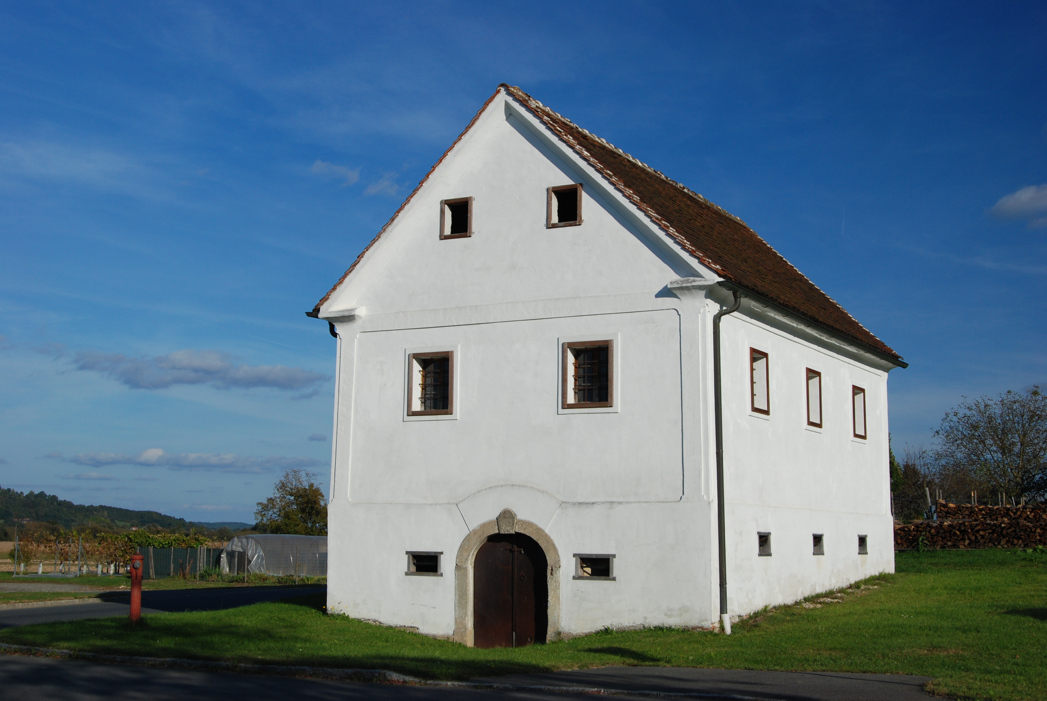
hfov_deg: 41.1
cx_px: 524
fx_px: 1398
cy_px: 350
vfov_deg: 28.2
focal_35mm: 48
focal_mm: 32
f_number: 8
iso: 200
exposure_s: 1/250
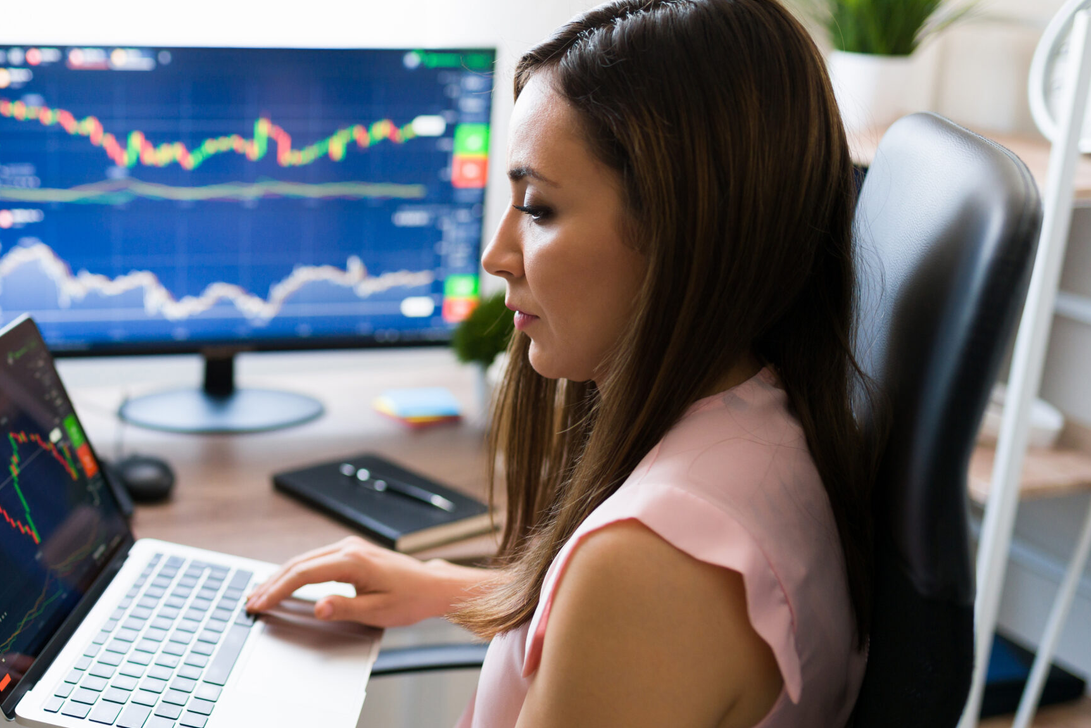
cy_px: 443
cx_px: 282
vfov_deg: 26.0
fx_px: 1576
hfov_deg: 37.3
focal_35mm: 52
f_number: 1.8
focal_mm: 35
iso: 400
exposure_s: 1/125
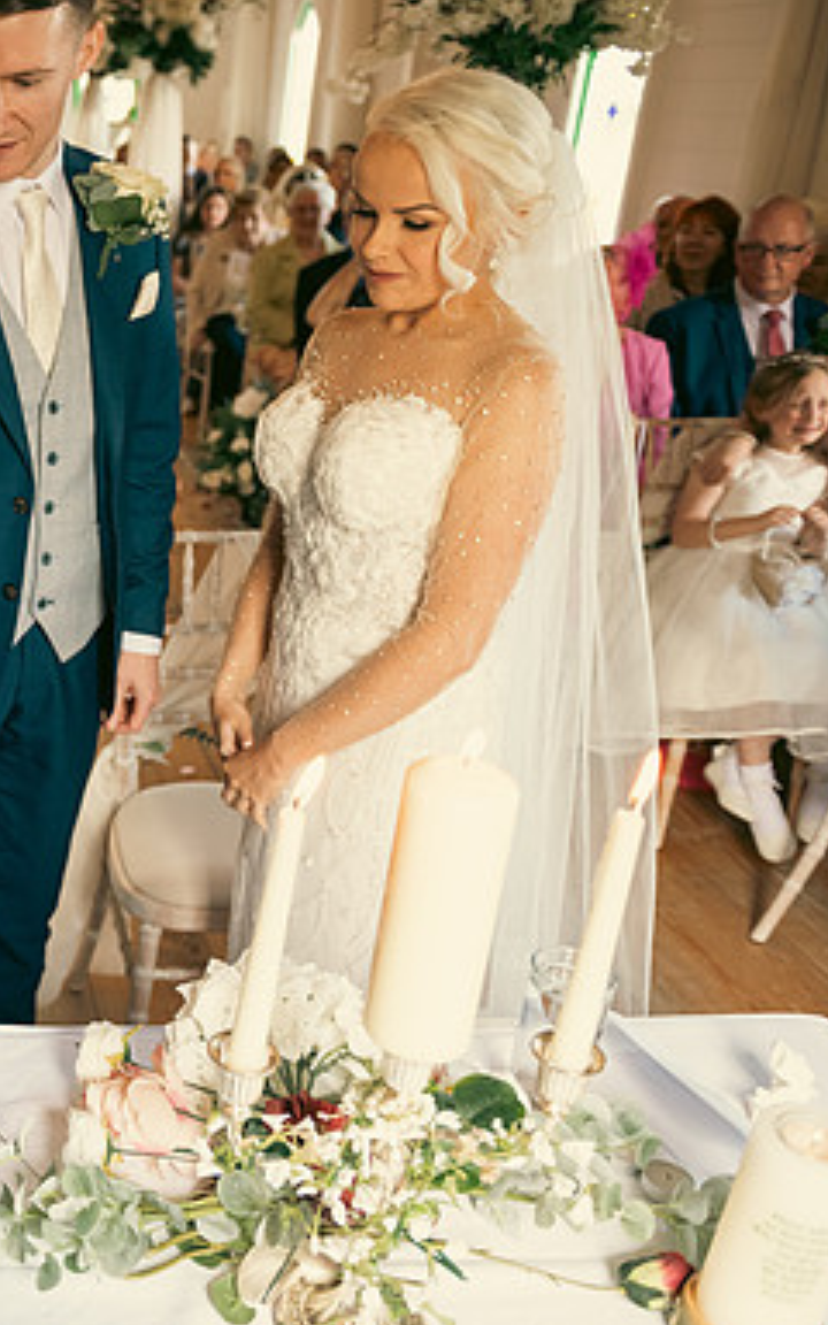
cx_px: -117
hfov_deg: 30.3
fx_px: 1336
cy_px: 664
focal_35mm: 37
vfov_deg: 52.7
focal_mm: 24
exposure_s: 1/160
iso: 640
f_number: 3.5
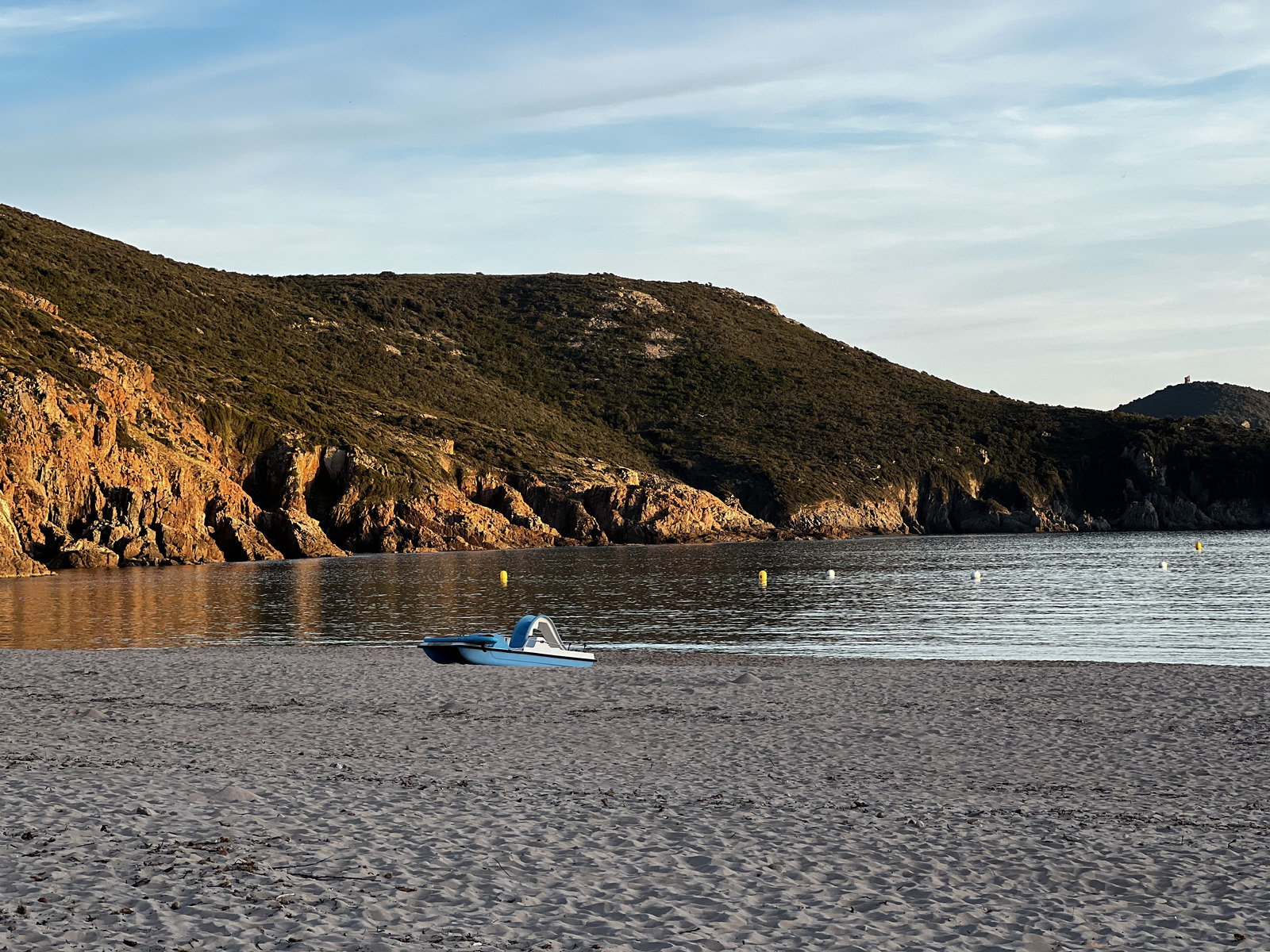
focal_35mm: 77
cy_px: 476
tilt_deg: +1.4
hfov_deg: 25.3
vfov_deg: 19.1
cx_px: 635
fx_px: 2825
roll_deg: +1.1
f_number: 2.8
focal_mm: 9
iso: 32
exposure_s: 1/193
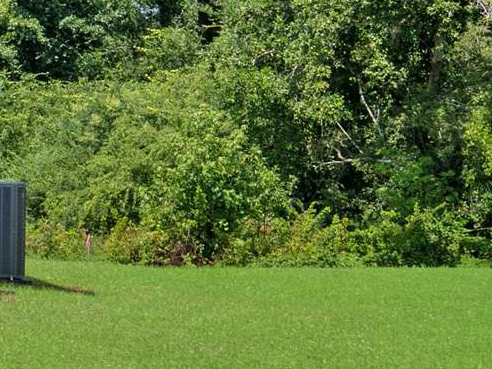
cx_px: -883
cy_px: -130
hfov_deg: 9.4
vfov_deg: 8.4
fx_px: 2473
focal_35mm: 174
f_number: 8
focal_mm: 29
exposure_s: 1/1000
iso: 160
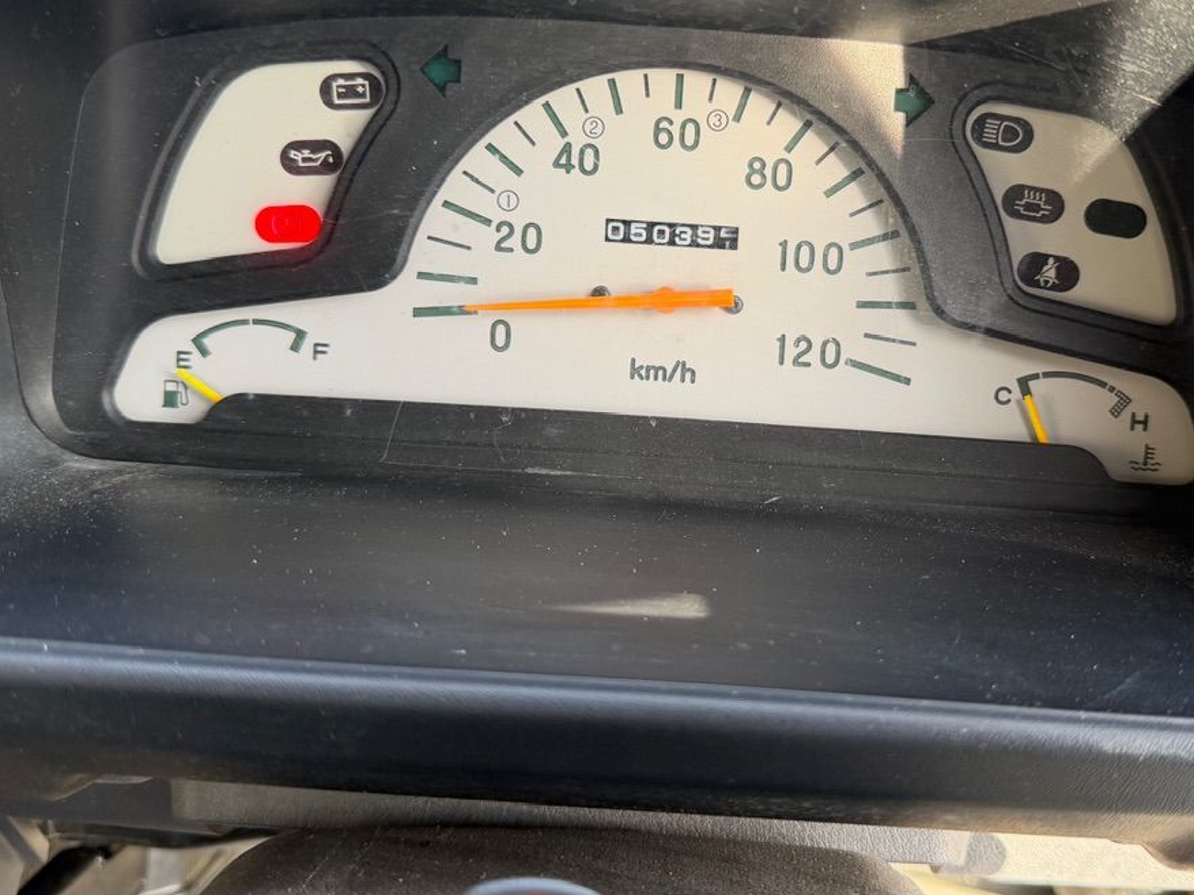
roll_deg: -1.9
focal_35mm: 35
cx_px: 717
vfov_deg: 40.5
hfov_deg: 52.3
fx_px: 1207
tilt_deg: -35.3
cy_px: 370
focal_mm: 6.76
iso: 125
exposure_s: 1/178
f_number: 1.78
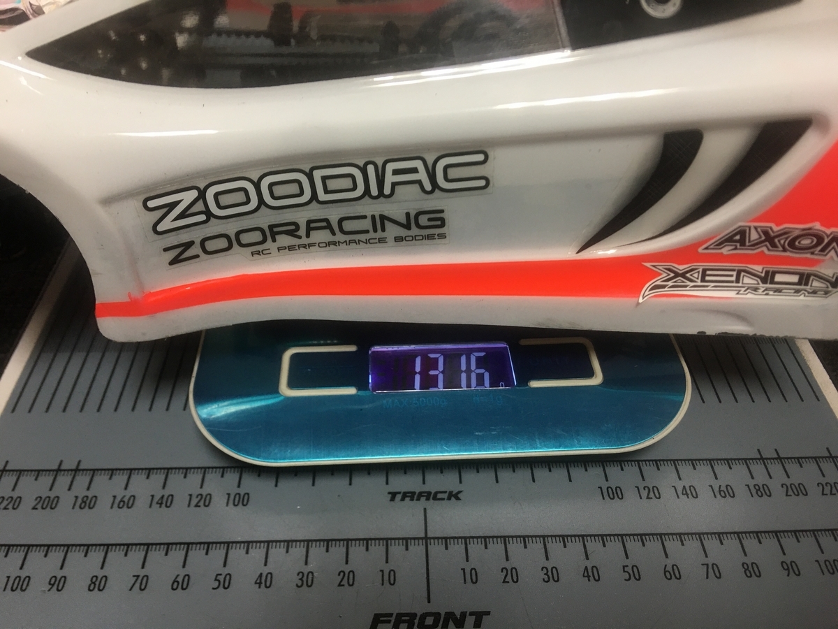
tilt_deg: -41.3
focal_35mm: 29
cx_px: 419
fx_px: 702
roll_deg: -1.4
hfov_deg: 61.7
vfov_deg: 48.2
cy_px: 314
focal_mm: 4.15
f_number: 2.2
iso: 50
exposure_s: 1/17
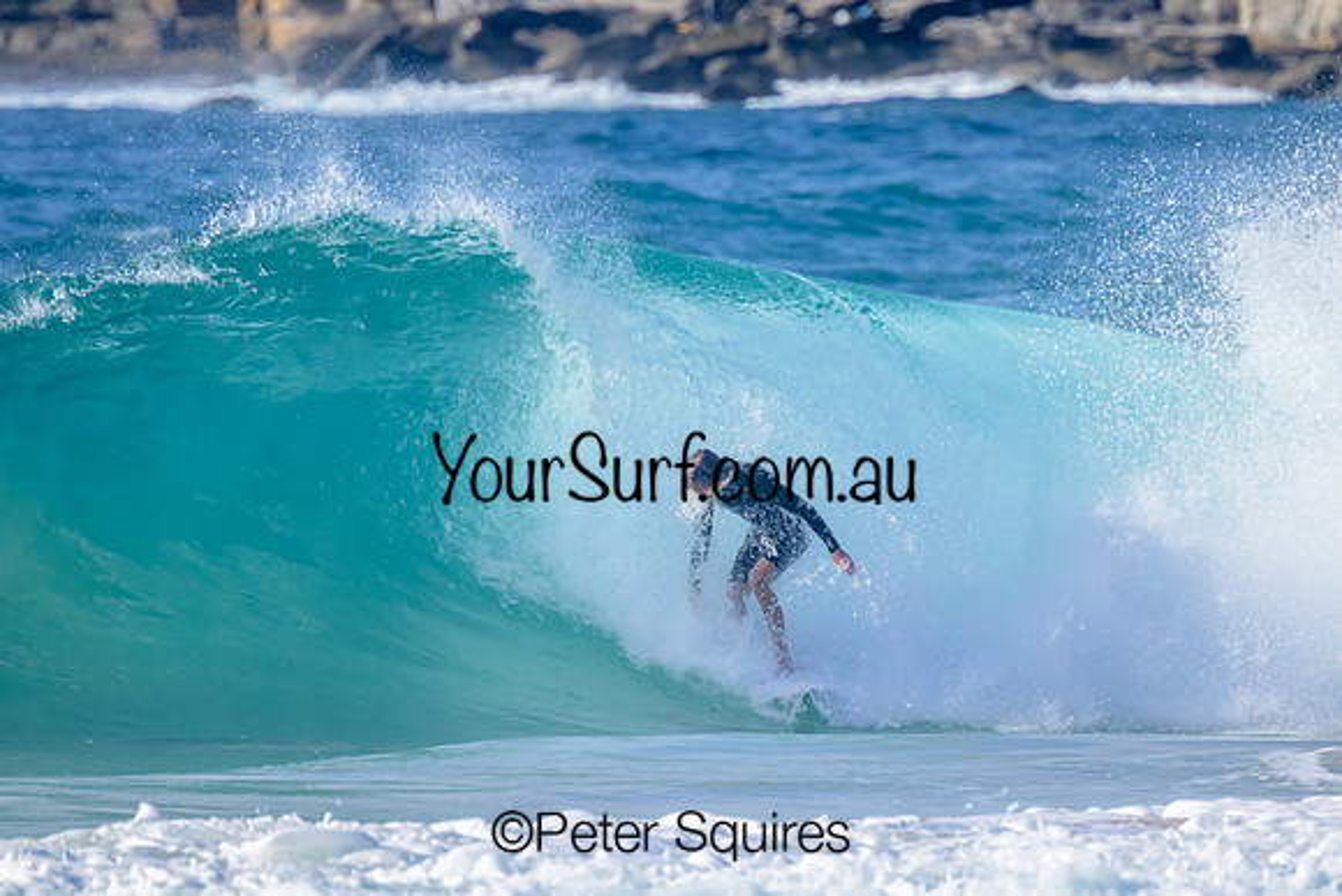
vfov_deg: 1.7
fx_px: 30589
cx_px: 671
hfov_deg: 2.5
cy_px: 448
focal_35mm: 820
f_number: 11
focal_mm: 800
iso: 1000
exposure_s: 1/2000
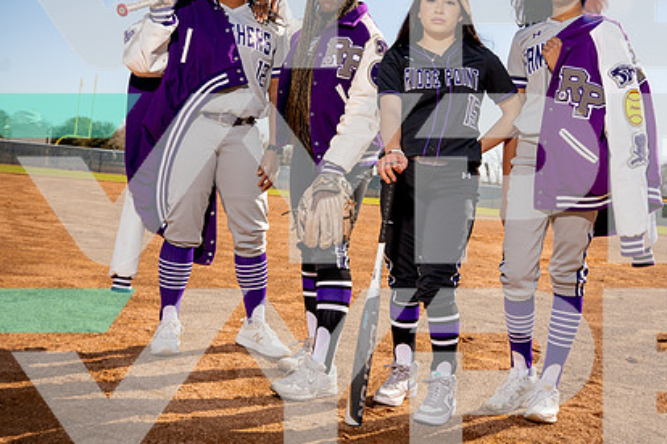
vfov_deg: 31.8
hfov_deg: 46.3
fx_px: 778
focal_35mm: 42
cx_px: 383
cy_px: 179
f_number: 5.6
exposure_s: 1/250
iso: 100
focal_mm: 30
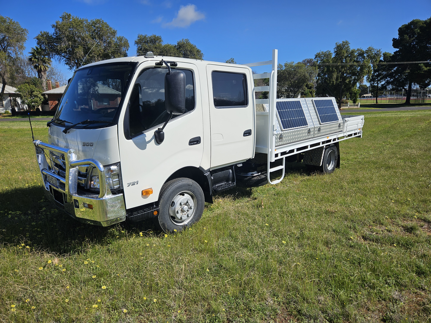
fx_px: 286
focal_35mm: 23
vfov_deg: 58.9
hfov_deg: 73.9
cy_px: 162
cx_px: 216
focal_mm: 5.4
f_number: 1.8
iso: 25
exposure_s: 1/3427
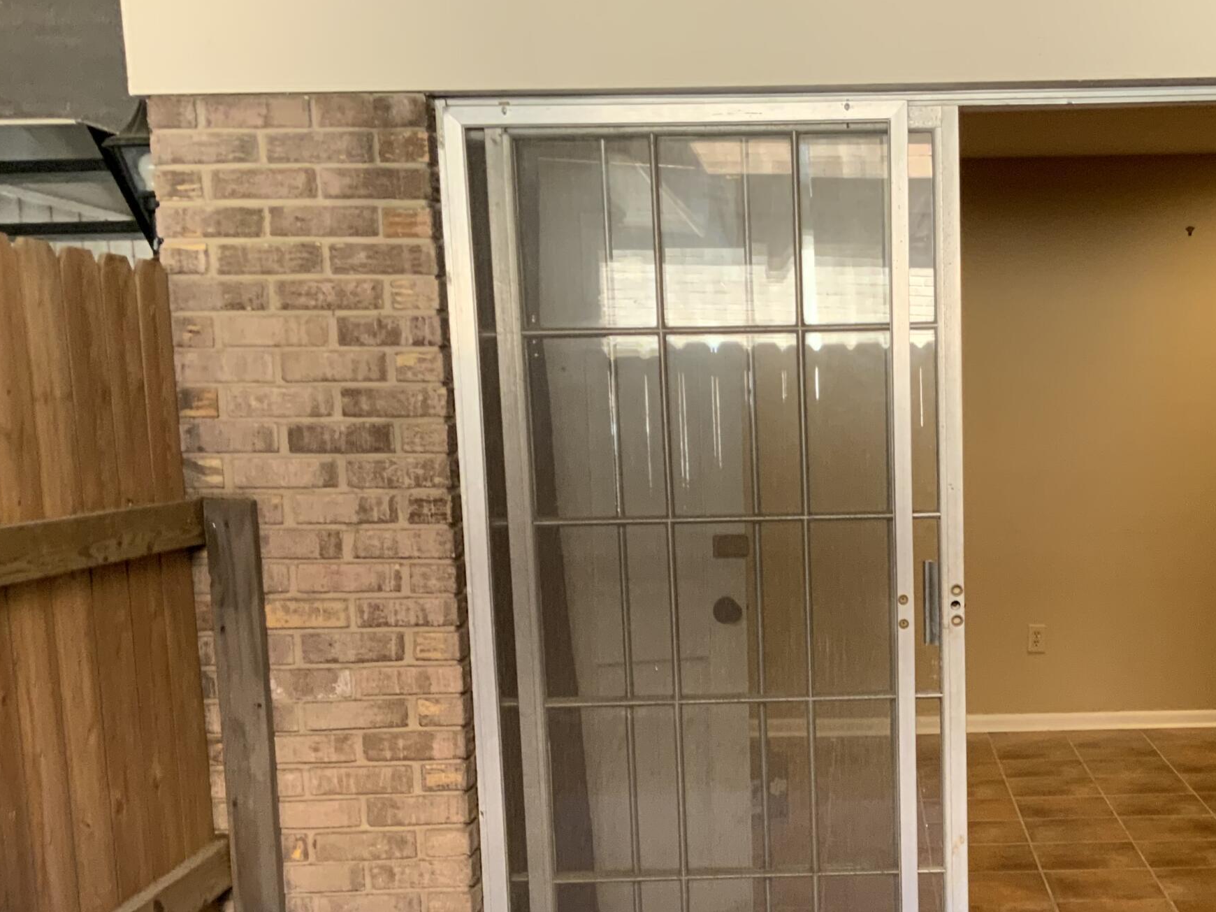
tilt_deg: -8.1
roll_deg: +0.8
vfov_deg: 28.7
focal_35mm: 50
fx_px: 1756
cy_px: 683
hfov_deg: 37.4
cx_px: 895
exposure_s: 1/60
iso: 125
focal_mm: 3
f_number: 1.8
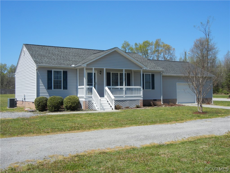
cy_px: 86
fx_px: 259
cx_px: 115
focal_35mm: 39
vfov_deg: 36.8
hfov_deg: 47.9
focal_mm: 7.1
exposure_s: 1/438
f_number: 7.4
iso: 160
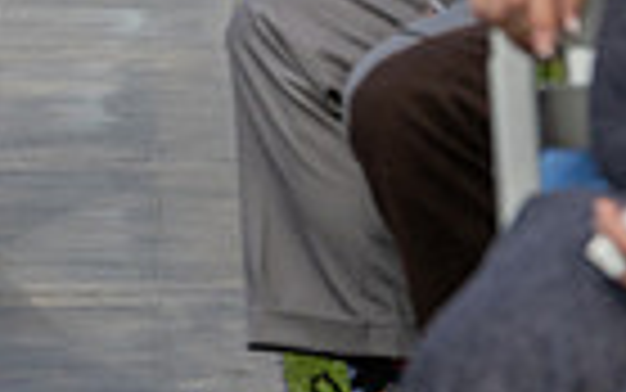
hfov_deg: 3.2
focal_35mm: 660
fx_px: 11265
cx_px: -428
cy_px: -191
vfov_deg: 2.0
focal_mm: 155
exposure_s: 1/500
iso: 400
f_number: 6.3
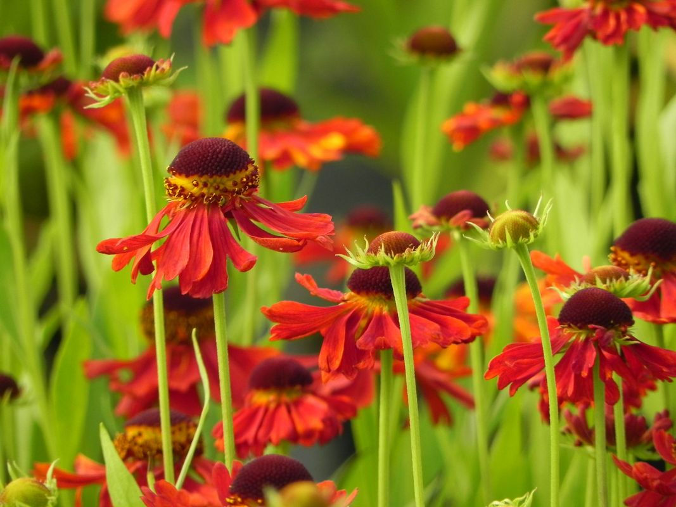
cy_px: 254
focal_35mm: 678
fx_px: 13239
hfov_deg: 2.9
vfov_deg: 2.2
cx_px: 338
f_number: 5
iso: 160
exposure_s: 1/200
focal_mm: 120
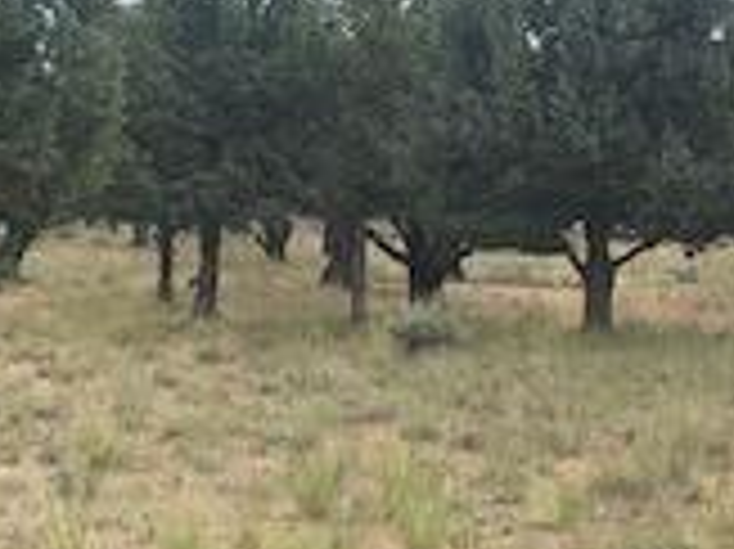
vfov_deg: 13.4
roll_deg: -2.7
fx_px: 2331
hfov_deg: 17.7
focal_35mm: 110
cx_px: 122
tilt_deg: +1.2
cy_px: 117
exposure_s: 1/2667
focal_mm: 3.99
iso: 20
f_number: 1.8
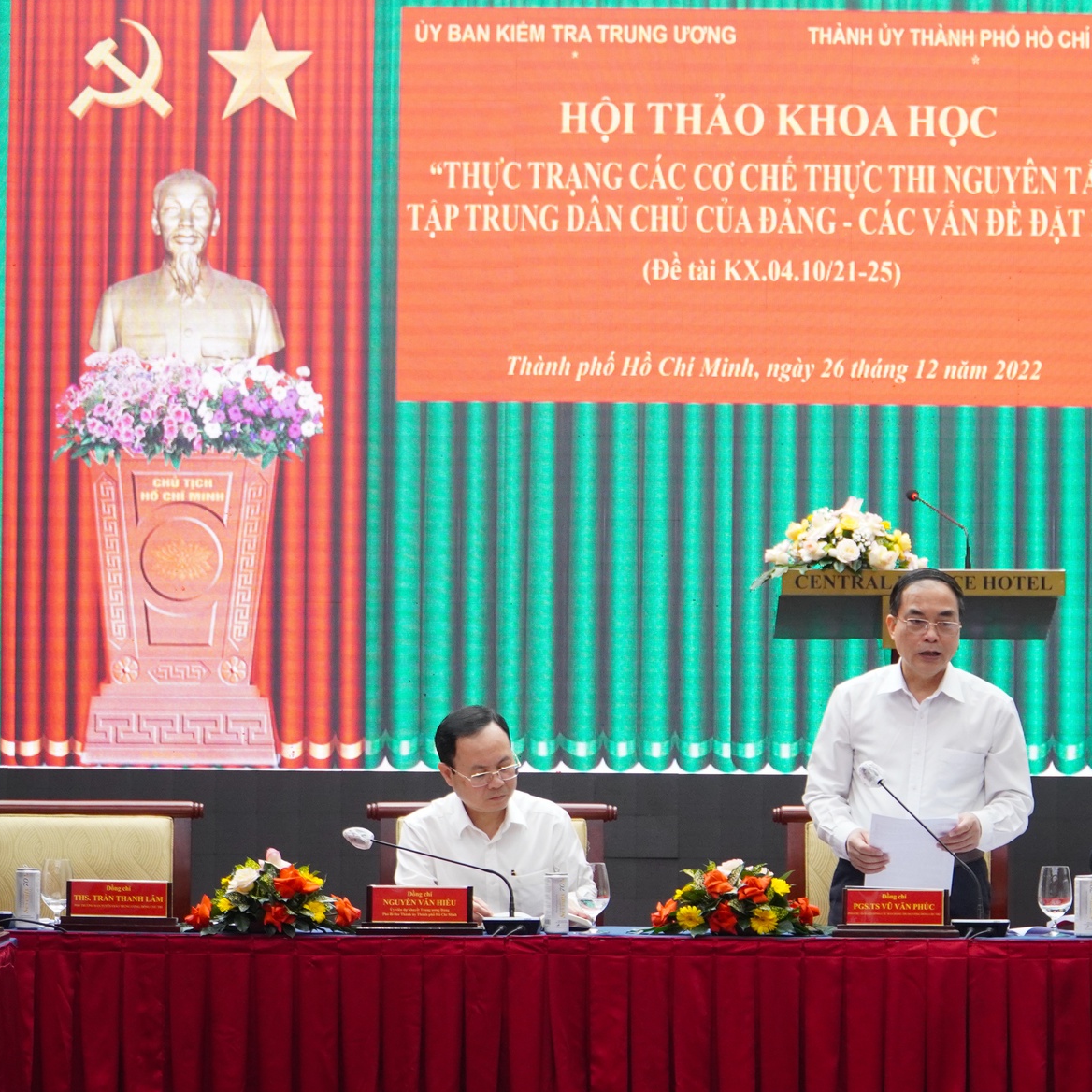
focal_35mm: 129
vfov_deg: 13.6
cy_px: 594
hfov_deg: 13.5
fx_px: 4594
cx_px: 884
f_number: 4
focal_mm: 59
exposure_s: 1/125
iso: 1000
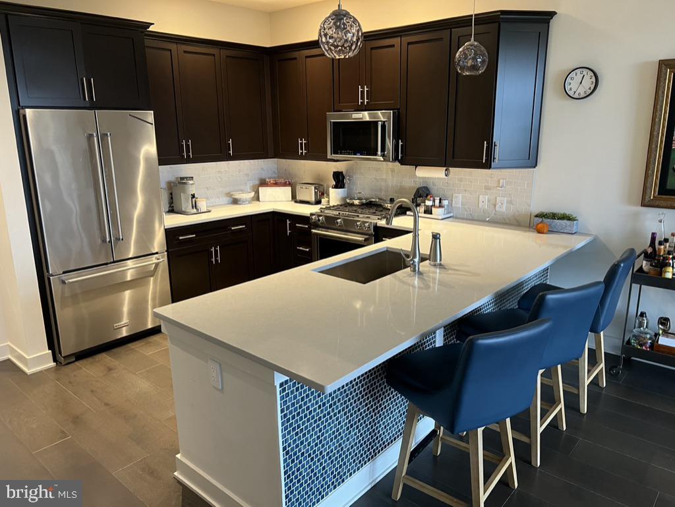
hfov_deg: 67.3
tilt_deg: -13.9
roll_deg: +0.6
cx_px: 338
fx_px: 507
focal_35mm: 26
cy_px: 254
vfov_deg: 53.1
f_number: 1.5
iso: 250
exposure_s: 1/60
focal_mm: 5.7
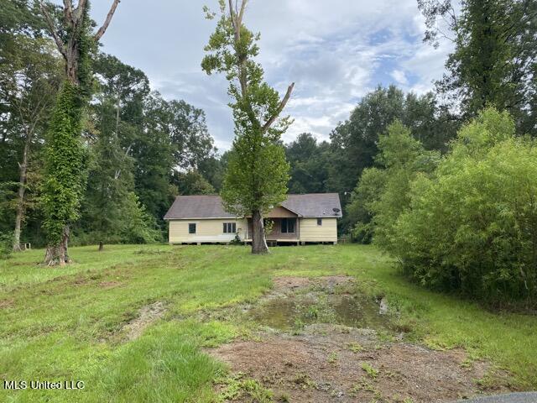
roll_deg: -0.3
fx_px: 403
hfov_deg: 67.3
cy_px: 202
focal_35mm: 26
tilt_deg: +4.2
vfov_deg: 53.1
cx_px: 268
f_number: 1.8
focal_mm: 4.25
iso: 32
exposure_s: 1/742
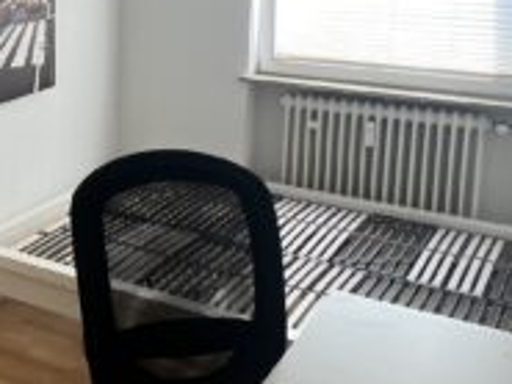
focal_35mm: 54
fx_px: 799
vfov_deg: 26.3
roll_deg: +0.2
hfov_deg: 31.4
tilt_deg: -9.0
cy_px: 52
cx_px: -55
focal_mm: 1.57
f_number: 1.8
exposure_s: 1/99
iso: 50
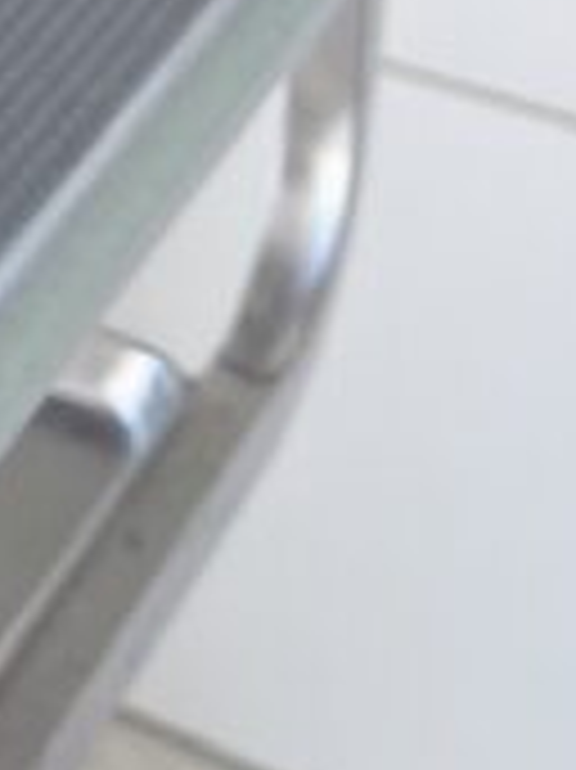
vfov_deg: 11.4
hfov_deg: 9.4
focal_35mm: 150
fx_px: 3332
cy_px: -937
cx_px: -482
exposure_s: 1/396
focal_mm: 5.1
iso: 32
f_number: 1.6
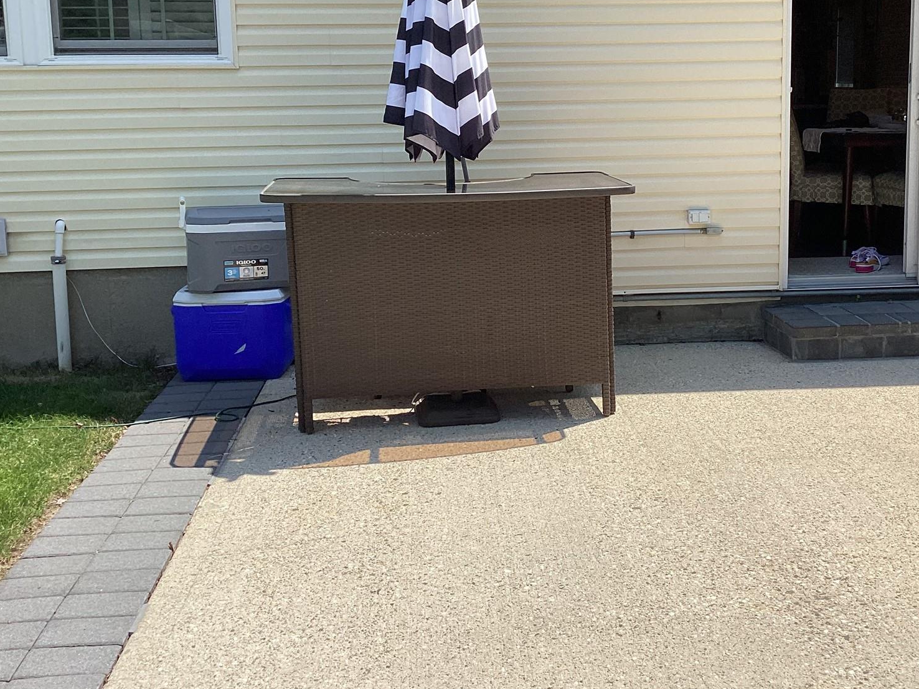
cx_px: 576
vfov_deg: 33.3
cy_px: 230
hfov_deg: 43.5
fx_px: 1142
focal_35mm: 43
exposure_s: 1/1181
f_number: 2.4
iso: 25
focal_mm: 3.3
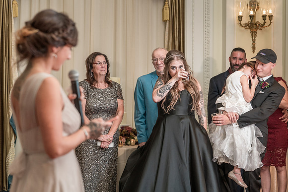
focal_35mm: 92
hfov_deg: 22.1
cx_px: 149
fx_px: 739
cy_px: 99
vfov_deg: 14.8
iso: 2000
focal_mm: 88
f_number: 4
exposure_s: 1/200
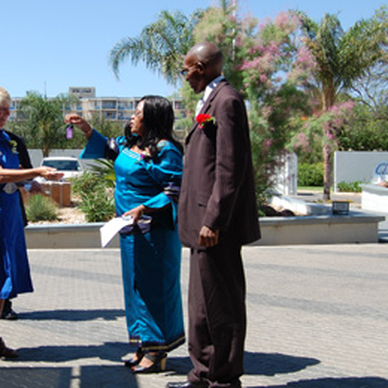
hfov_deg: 32.9
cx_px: 106
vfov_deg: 33.4
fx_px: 647
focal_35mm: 51
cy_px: 195
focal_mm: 26
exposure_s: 1/250
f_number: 8
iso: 200
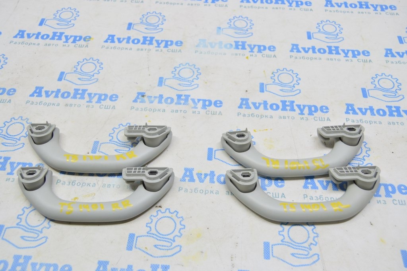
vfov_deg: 38.3
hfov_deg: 55.1
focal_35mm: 34
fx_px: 390
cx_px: 204
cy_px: 136
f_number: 5.6
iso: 400
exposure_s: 1/20
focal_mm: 23
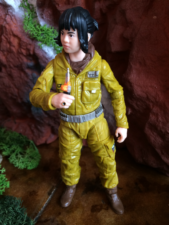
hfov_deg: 48.2
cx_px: 84
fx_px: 189
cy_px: 112
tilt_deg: -30.1
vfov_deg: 61.7
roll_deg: +2.1
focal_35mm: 29
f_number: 2.2
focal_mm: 4.15
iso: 50
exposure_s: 1/33
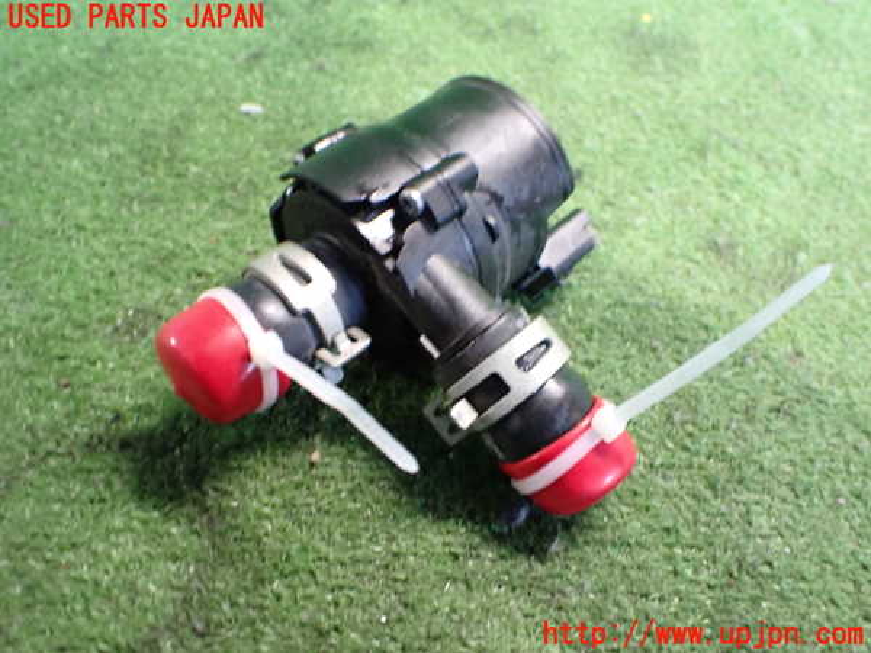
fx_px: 755
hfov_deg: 60.0
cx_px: 436
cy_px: 326
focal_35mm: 30
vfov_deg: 46.8
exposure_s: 1/30
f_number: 2.3
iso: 1000
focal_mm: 5.4
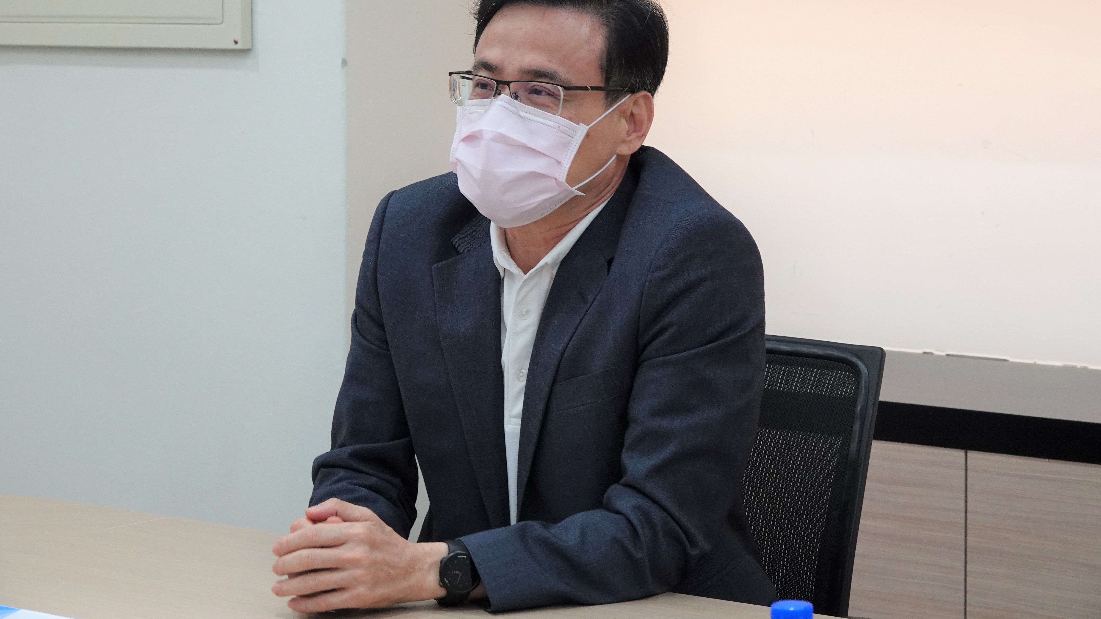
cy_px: 275
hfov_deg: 18.9
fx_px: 3299
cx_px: 552
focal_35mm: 113
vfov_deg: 10.7
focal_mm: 39.42
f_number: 5
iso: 800
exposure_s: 1/60
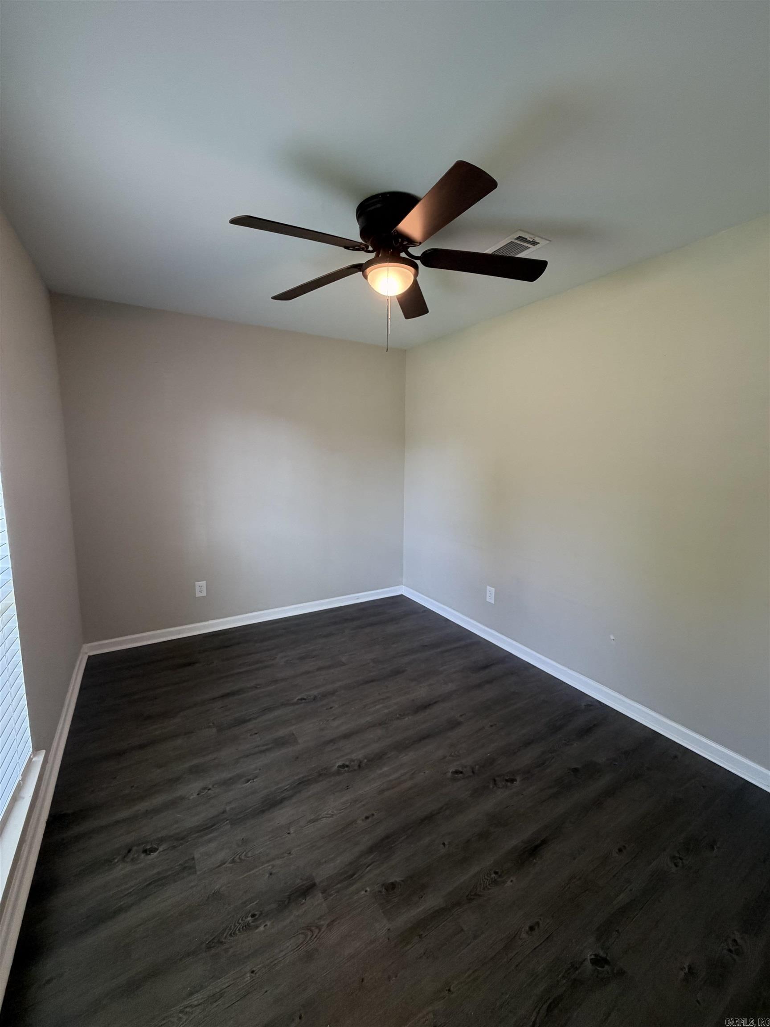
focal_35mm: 14
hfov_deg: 85.7
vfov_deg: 102.1
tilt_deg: -7.7
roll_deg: +0.1
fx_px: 415
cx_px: 385
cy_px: 514
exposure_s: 1/60
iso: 250
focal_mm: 2.22
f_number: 2.2
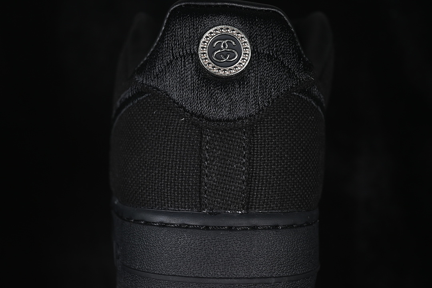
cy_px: 144
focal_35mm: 75
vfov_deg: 18.2
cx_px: 216
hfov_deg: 27.0
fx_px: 900
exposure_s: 1/50
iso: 160
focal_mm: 50
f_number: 6.3
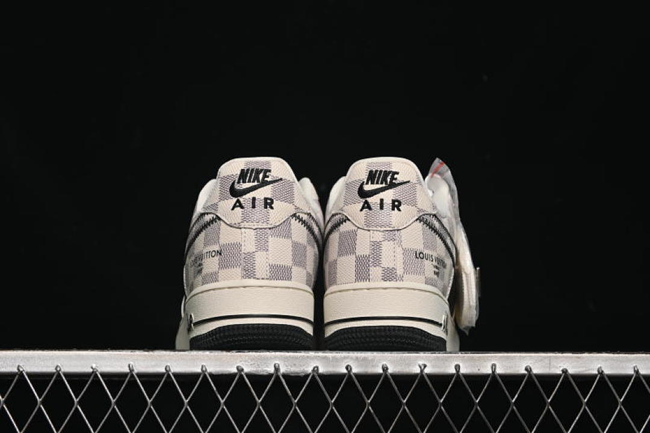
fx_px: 1354
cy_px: 216
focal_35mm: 75
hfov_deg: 27.0
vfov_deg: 18.2
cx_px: 325
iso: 160
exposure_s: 1/60
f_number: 6.3
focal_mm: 50
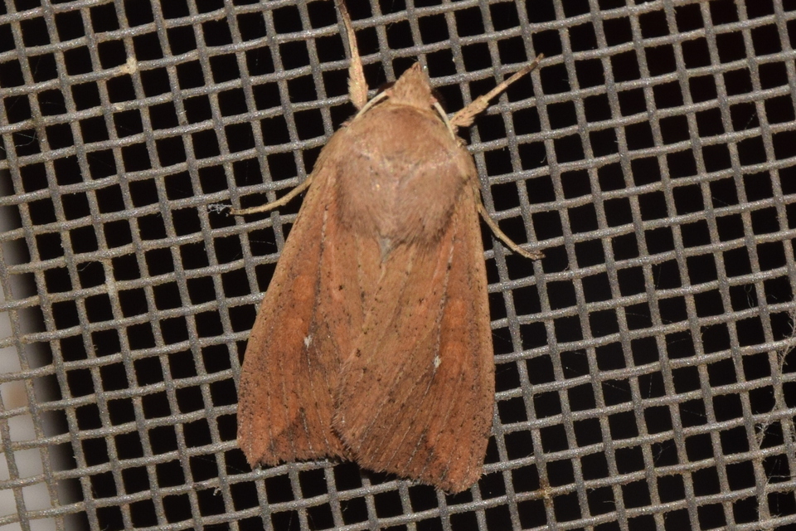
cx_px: 398
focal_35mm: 210
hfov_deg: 9.8
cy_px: 266
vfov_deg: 6.5
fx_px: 4643
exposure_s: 1/200
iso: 400
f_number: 14
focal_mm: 140
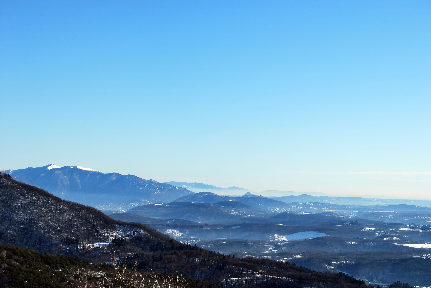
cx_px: 216
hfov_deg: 24.6
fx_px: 989
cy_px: 144
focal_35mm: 82
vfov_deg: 16.6
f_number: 10
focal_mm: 55
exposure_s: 1/250
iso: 100
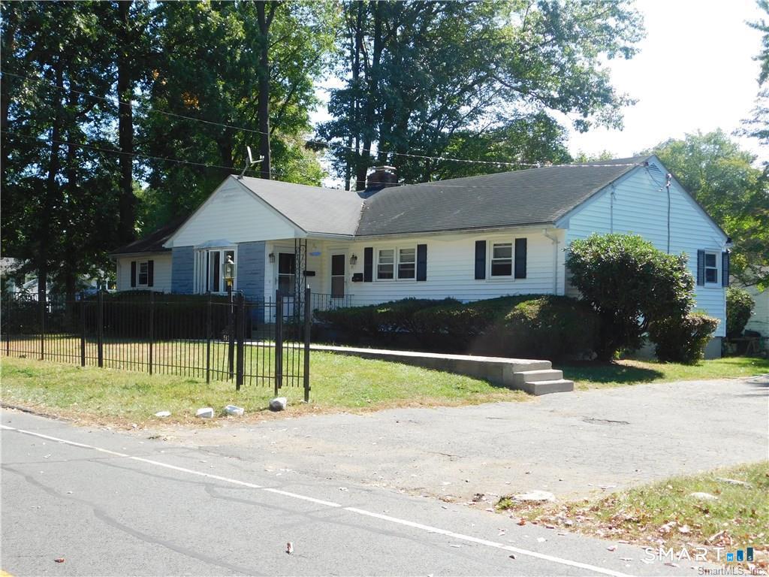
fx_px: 1000
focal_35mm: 45
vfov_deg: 32.2
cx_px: 384
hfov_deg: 42.1
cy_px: 288
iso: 125
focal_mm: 8
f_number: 3.7
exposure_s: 1/400
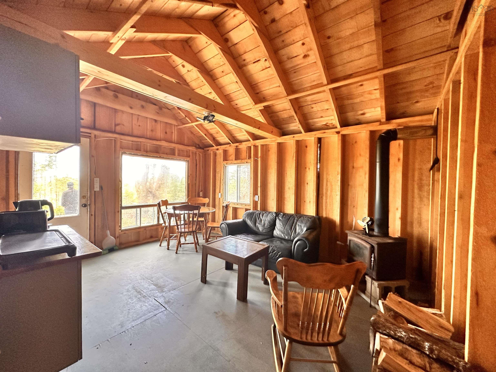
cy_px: 186
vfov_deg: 85.7
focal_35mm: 14
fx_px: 201
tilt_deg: -0.5
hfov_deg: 102.1
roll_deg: -1.4
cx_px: 248
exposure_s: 1/62
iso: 320
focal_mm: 2.22
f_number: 2.2
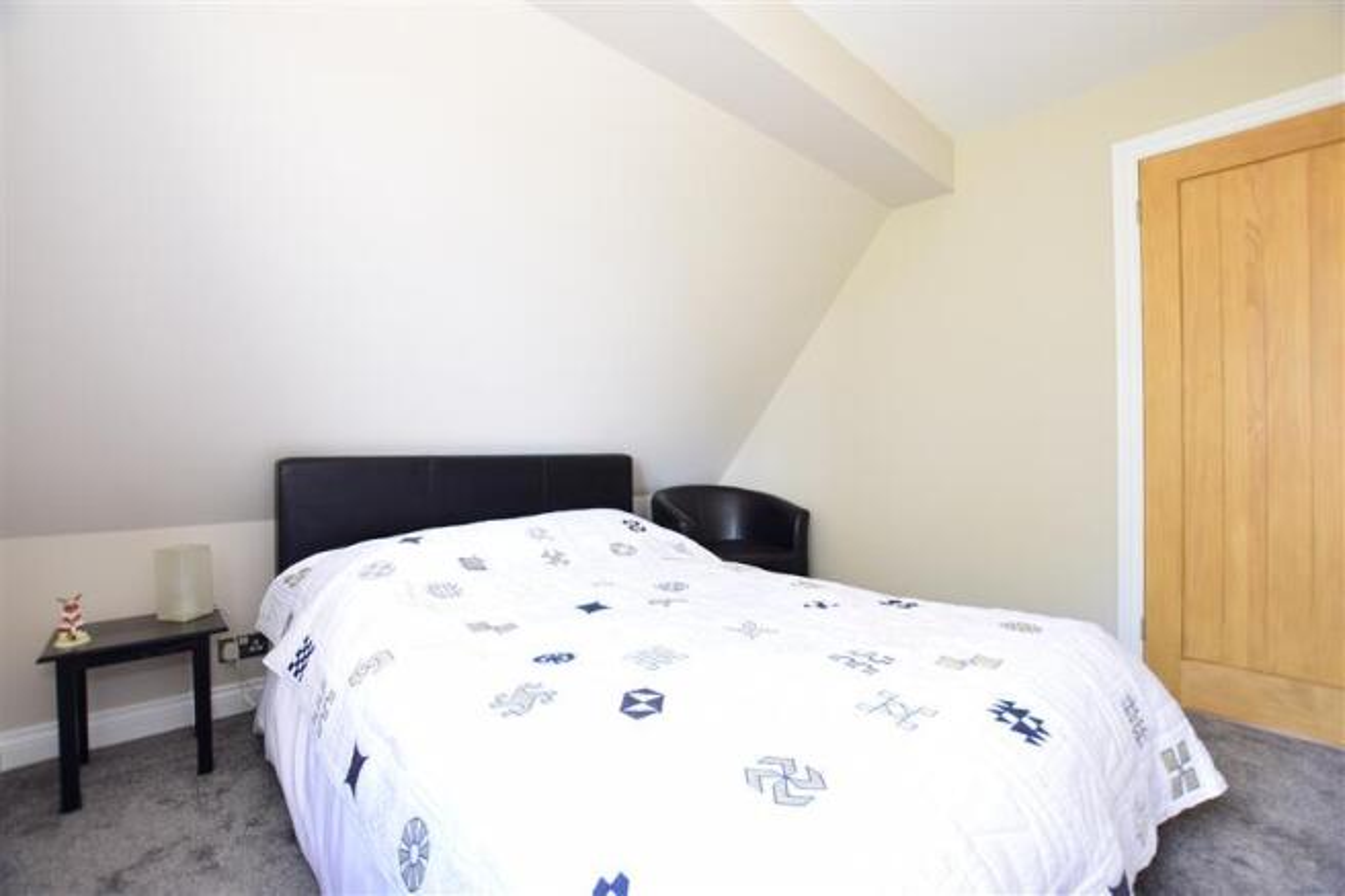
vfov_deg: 77.3
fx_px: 560
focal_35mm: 15
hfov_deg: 100.4
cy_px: 448
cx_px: 672
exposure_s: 1/13
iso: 200
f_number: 5
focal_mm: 10
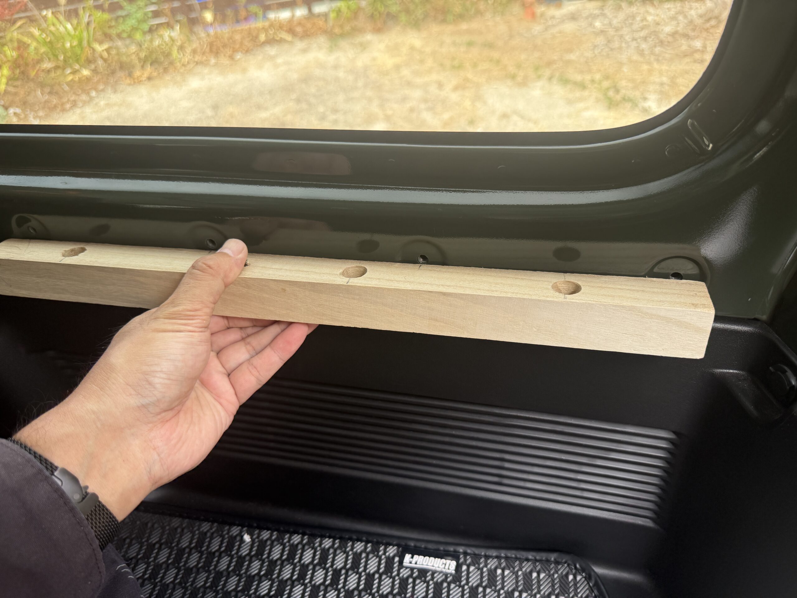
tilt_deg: -36.0
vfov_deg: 56.8
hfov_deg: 71.6
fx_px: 553
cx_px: 398
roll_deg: +3.3
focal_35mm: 24
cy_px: 299
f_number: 1.78
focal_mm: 6.76
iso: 100
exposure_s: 1/426
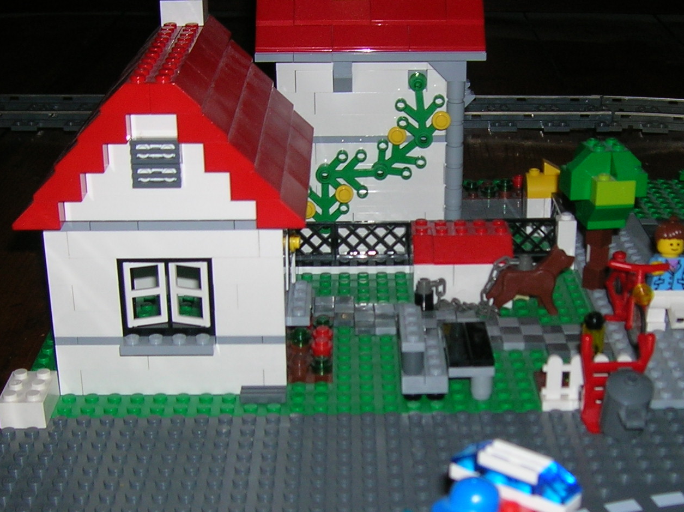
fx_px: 1224
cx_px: 427
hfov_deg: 31.1
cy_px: 306
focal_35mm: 62
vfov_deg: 23.6
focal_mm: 5.7
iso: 50
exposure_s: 1/60.1
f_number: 2.9
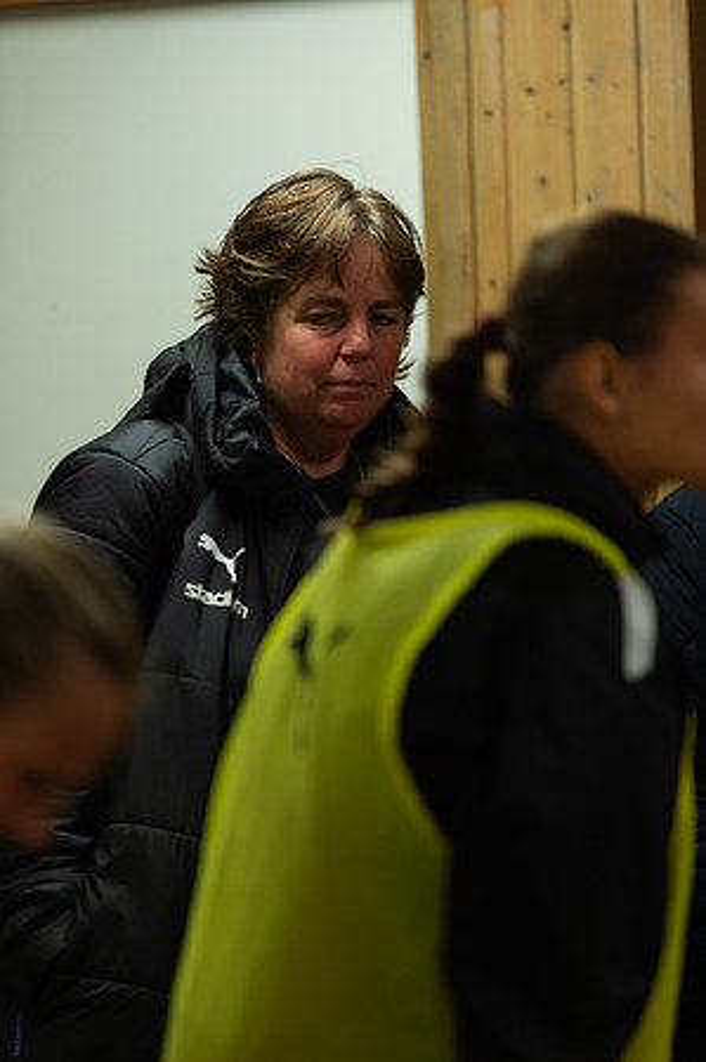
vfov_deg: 10.3
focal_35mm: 200
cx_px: 353
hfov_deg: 6.9
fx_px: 5897
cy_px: 531
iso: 500
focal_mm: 200
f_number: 2.8
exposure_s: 1/60
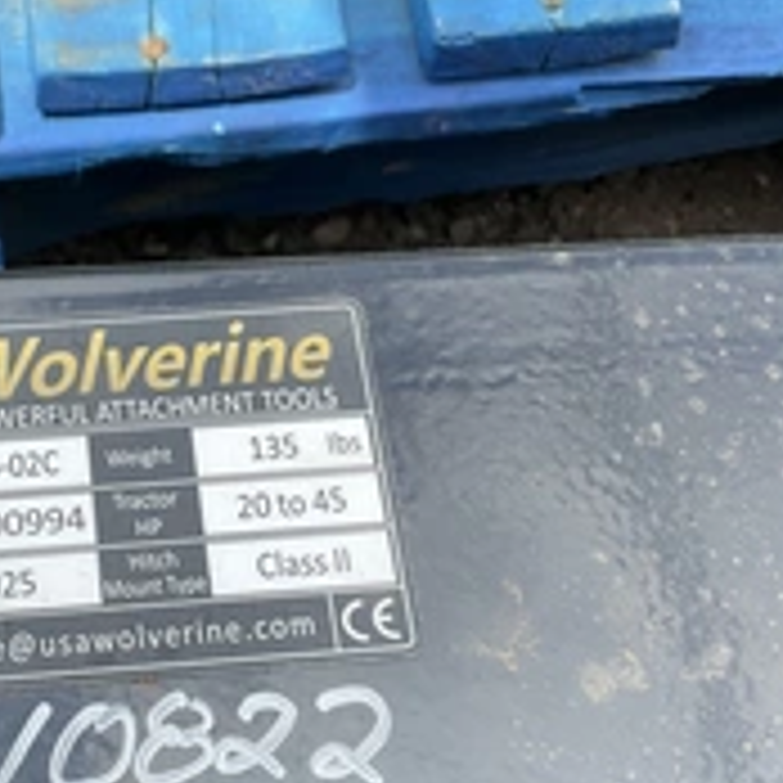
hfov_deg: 28.3
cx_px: 130
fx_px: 1510
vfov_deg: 28.9
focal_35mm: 59
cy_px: 526
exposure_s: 1/509
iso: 25
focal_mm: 3
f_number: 1.8
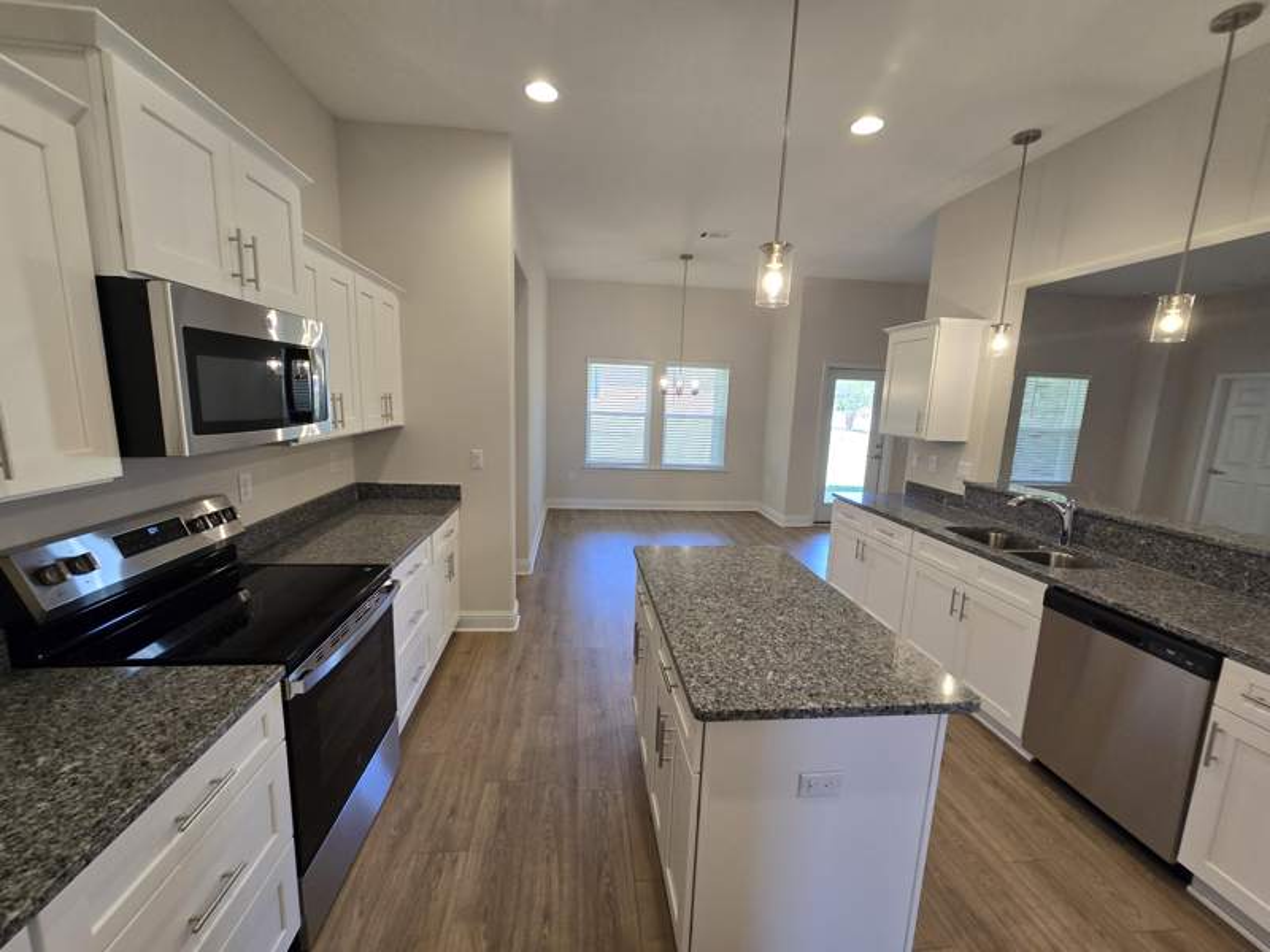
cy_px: 476
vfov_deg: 89.9
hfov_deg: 106.2
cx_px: 635
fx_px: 477
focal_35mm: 13
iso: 100
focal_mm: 2.2
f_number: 2.2
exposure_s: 1/60
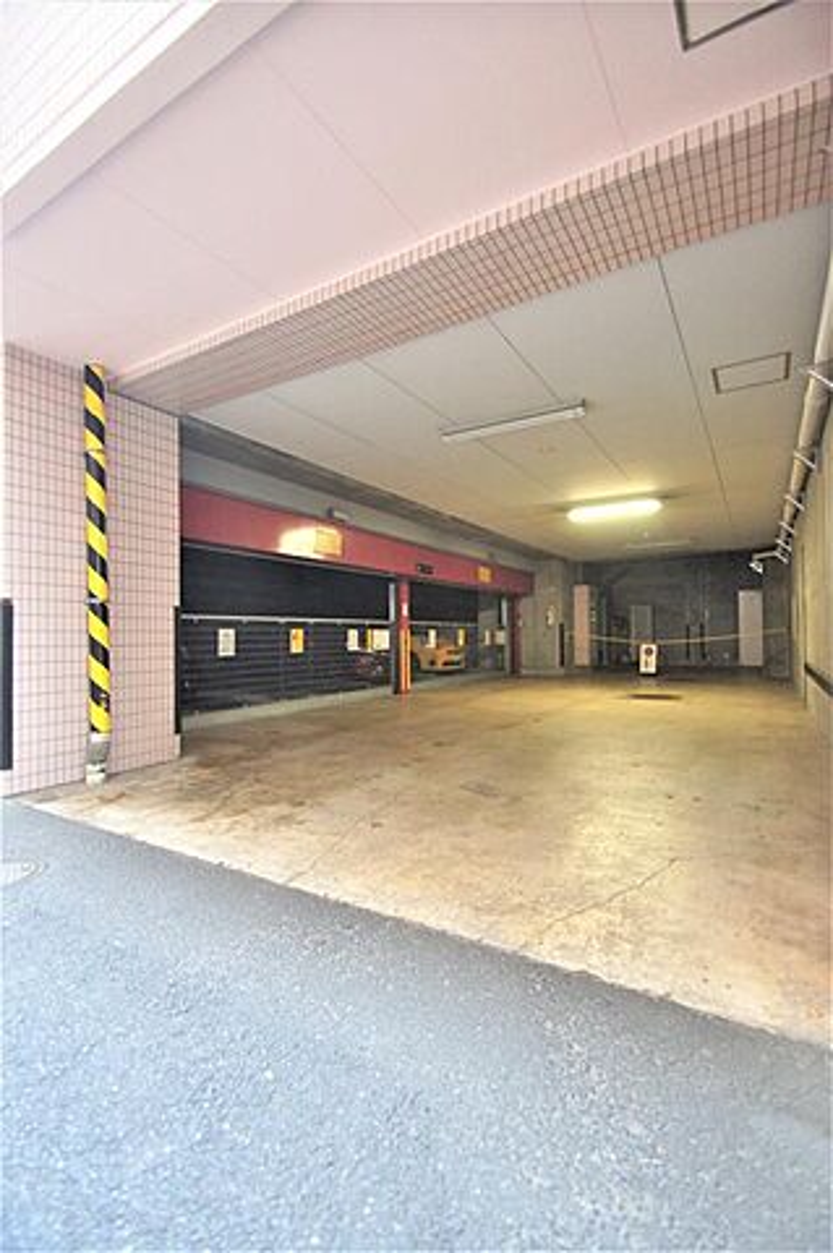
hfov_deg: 77.2
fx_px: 522
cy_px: 626
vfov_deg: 100.4
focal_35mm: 15
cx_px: 416
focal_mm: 10
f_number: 3.5
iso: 640
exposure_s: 1/30
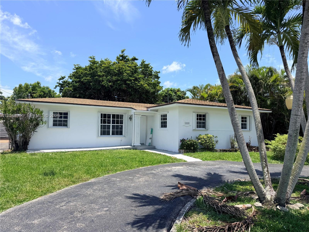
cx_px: 154
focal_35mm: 24
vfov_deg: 56.8
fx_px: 214
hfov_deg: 71.6
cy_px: 116
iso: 80
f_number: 1.78
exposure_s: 1/3759
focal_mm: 6.76
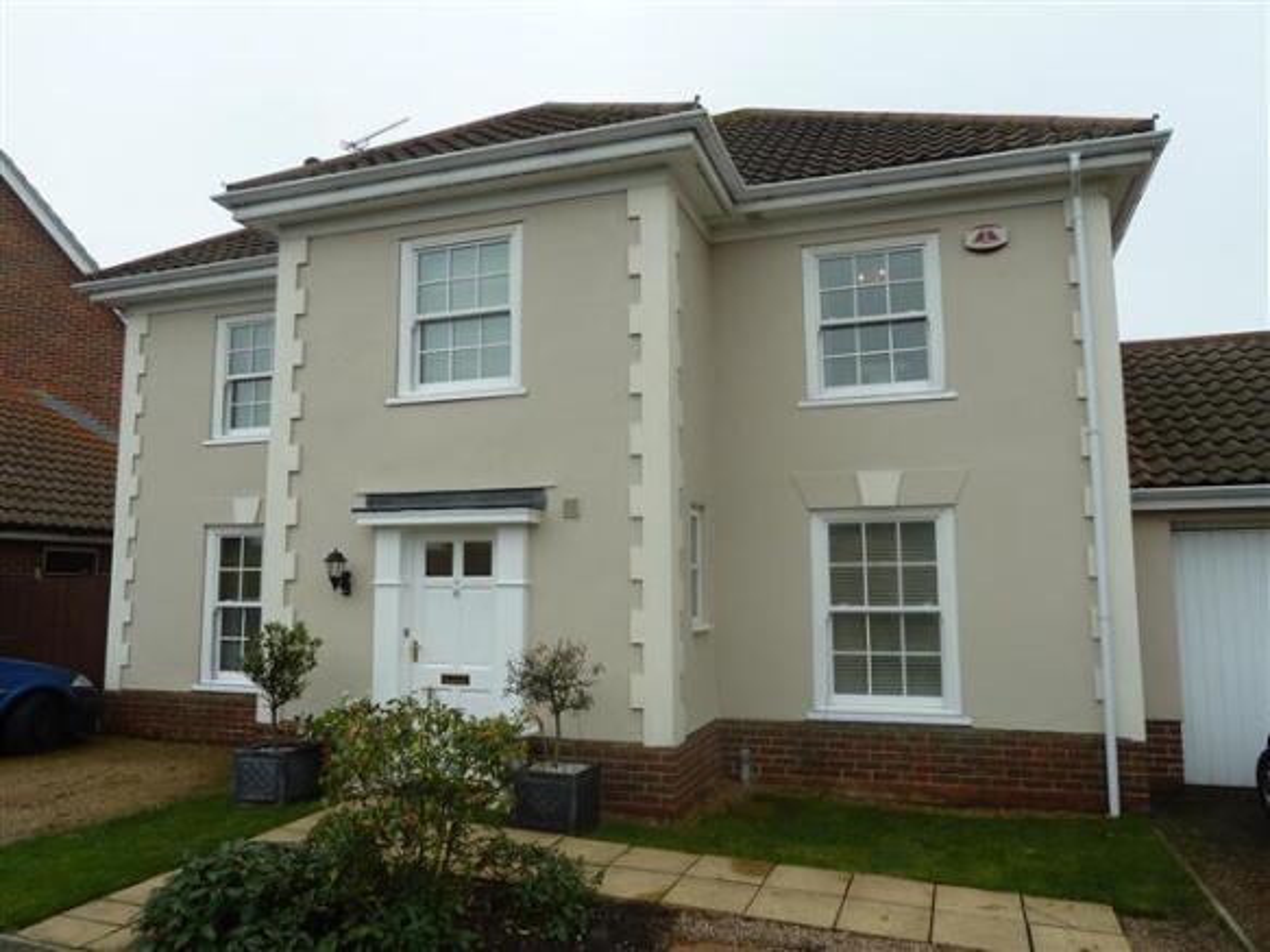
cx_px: 635
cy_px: 476
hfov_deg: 69.4
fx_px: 917
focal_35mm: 25
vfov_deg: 54.9
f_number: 4
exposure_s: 1/125
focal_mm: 4.1
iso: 80
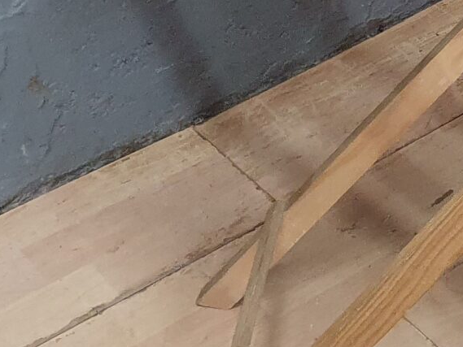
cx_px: 518
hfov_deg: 16.3
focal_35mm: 117
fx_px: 1565
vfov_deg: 12.3
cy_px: -93
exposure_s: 1/50
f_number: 1.5
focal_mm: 4.32
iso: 320
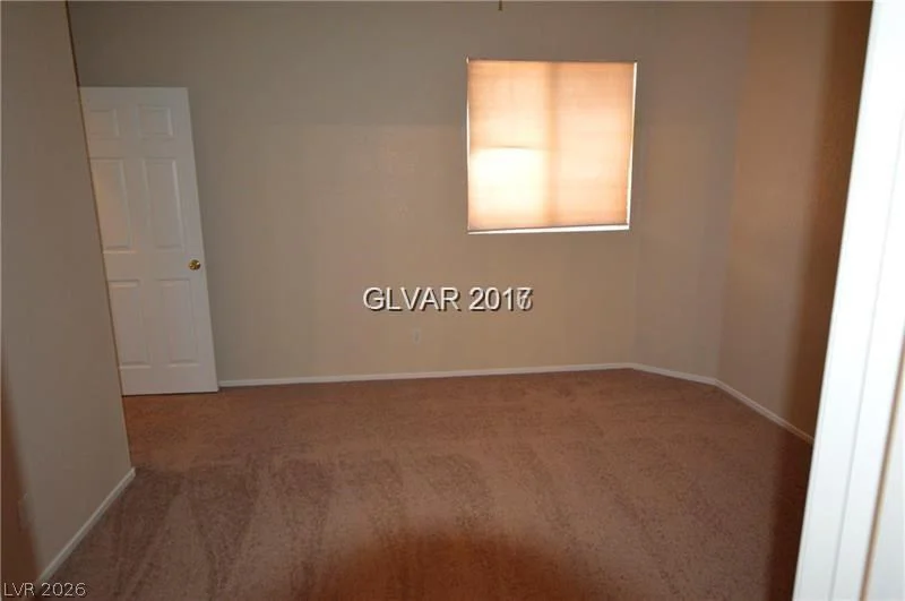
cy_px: 300
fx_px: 565
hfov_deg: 77.4
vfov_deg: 56.0
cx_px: 452
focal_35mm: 22
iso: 1400
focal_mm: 15
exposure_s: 1/60
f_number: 3.5
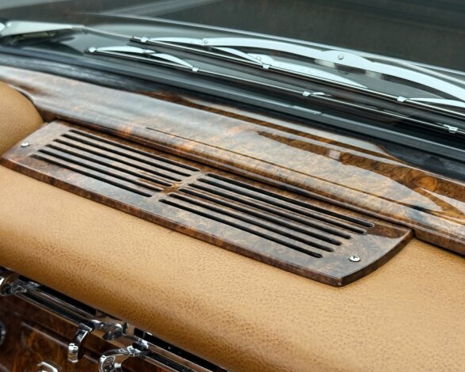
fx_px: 702
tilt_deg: -27.7
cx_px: 241
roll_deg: -1.1
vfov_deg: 29.7
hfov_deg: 36.7
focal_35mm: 51
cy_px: 185
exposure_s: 1/49
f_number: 1.78
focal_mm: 6.76
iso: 125
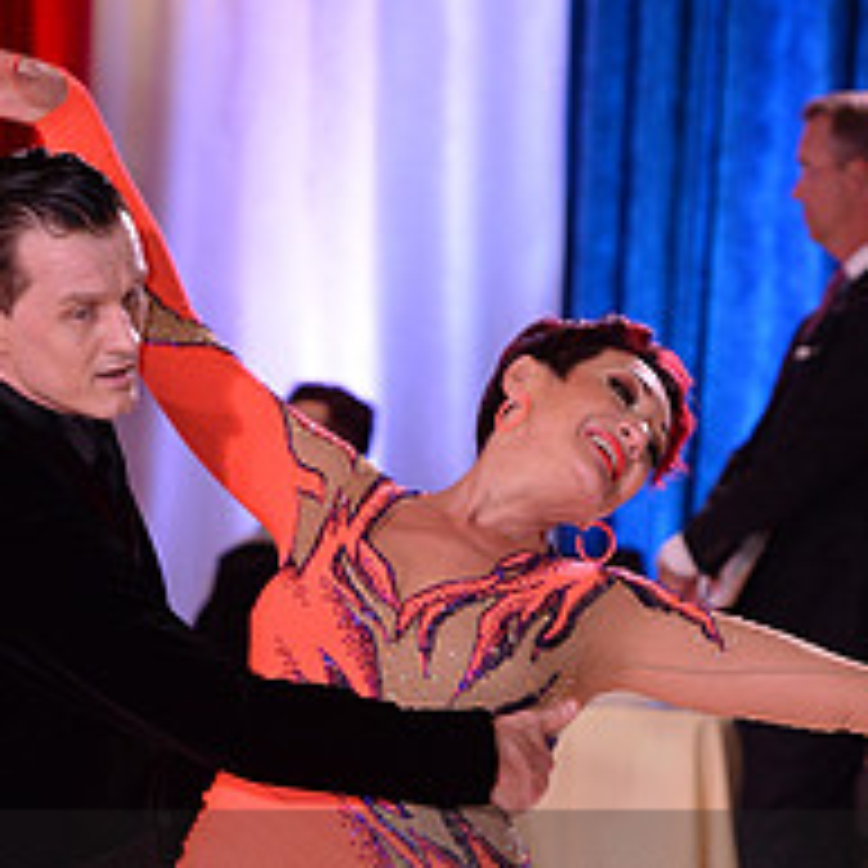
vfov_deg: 5.5
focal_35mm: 319
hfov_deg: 5.5
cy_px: 962
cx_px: 362
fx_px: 9050
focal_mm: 125
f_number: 4.5
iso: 2000
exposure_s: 1/250
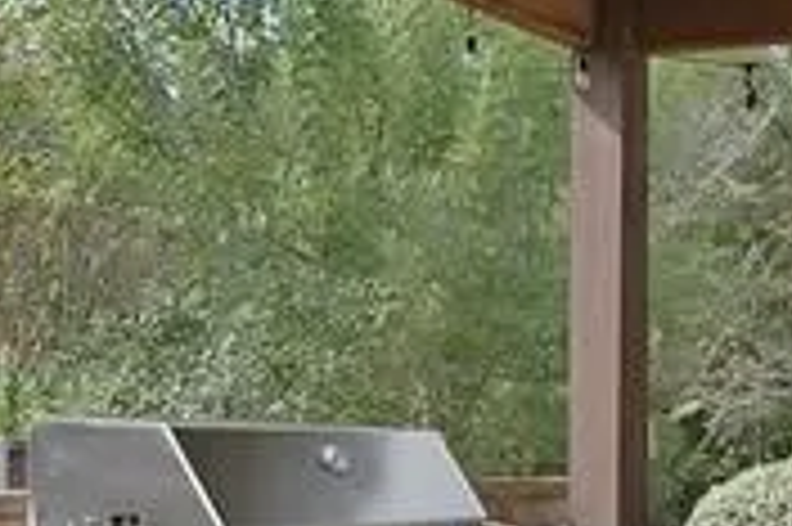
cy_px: 447
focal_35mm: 70
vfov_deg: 19.2
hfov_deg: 26.5
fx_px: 1539
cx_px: 878
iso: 640
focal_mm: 12
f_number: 9
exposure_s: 1/30
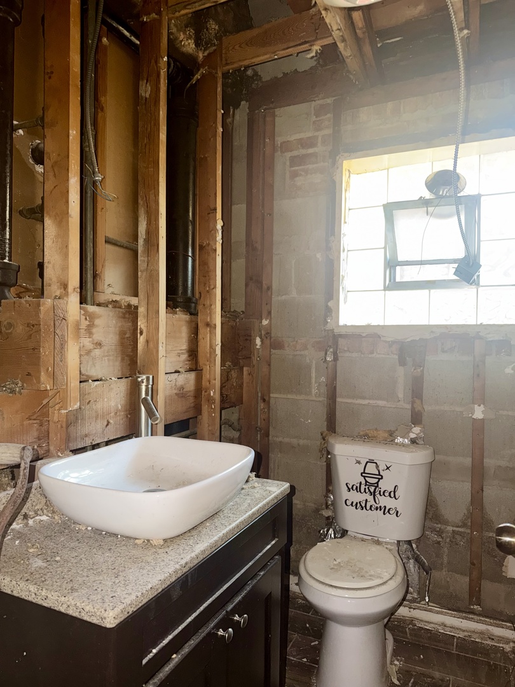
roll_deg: -0.6
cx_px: 258
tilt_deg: -0.8
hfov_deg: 56.8
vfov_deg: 71.6
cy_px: 344
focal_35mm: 24
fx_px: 476
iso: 125
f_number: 1.78
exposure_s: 1/4
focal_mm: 6.76
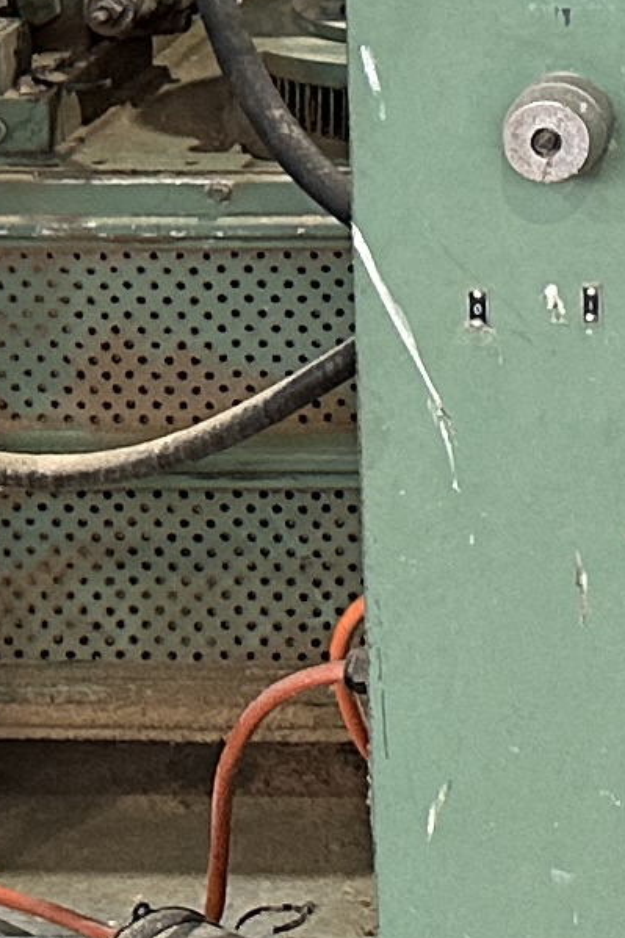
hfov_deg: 7.4
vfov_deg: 11.7
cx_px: 1685
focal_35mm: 168
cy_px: -506
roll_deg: +0.6
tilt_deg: -9.5
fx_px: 4377
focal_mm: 6.86
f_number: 1.78
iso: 200
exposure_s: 1/100
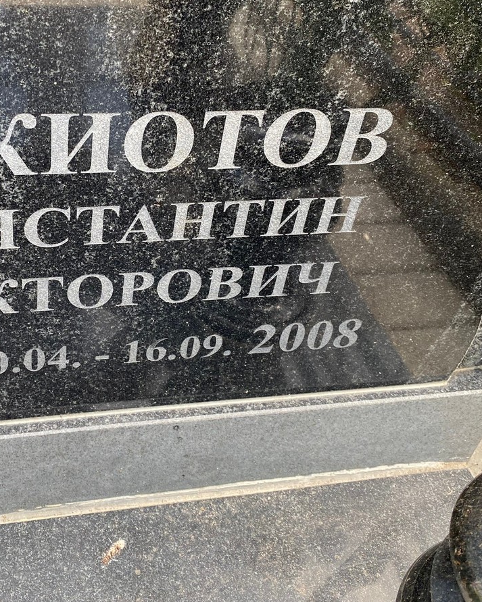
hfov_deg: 36.0
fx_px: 731
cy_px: 240
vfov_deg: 44.5
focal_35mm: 41
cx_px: 147
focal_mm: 4.25
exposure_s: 1/121
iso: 80
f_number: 1.8
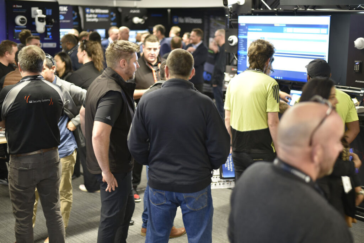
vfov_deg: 27.0
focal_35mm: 50
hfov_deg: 39.6
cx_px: 182
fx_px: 506
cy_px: 122
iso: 800
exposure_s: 1/60
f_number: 1.8
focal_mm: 50
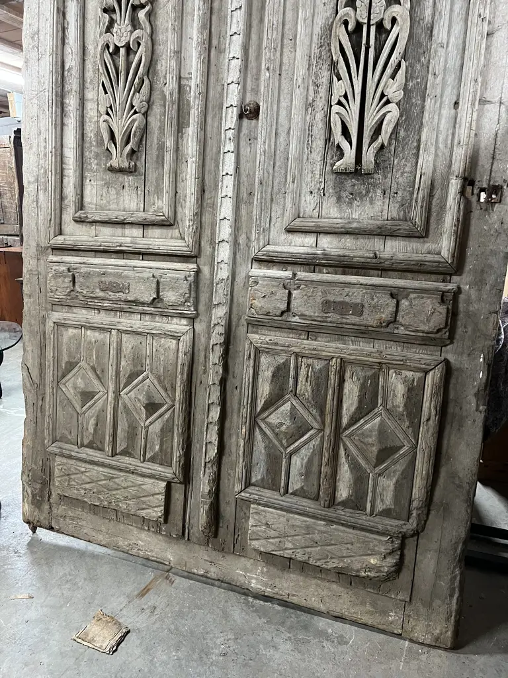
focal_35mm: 26
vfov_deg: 67.3
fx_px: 509
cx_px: 254
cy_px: 339
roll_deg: -0.6
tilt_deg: -10.9
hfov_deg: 53.1
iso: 400
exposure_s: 1/50
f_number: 1.5
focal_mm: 5.7
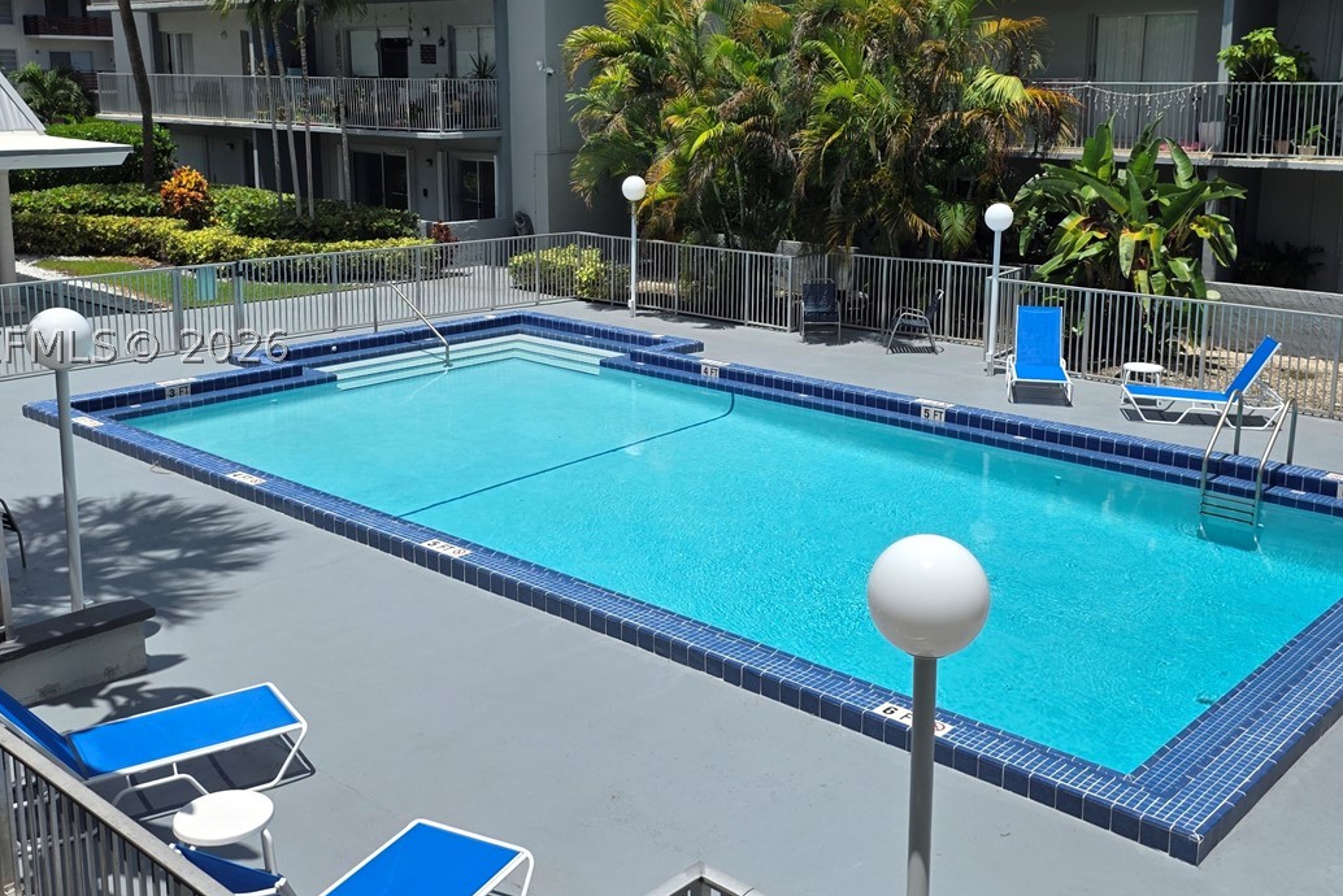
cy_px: 345
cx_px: 687
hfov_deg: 51.9
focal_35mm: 37
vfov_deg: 35.8
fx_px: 1381
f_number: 1.7
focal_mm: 6.25
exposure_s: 1/7944
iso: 80
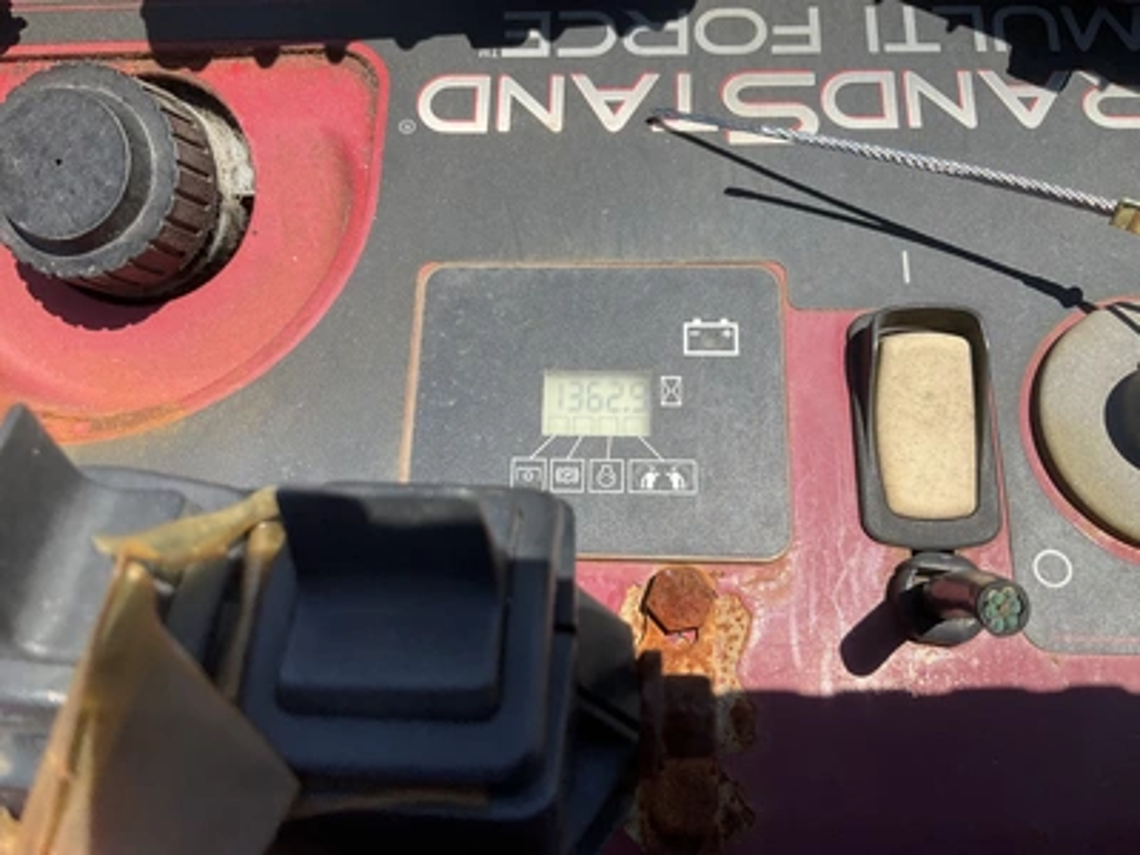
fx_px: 955
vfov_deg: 48.2
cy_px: 428
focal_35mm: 29
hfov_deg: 61.7
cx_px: 570
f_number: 1.8
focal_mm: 3
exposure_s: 1/1451
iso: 25
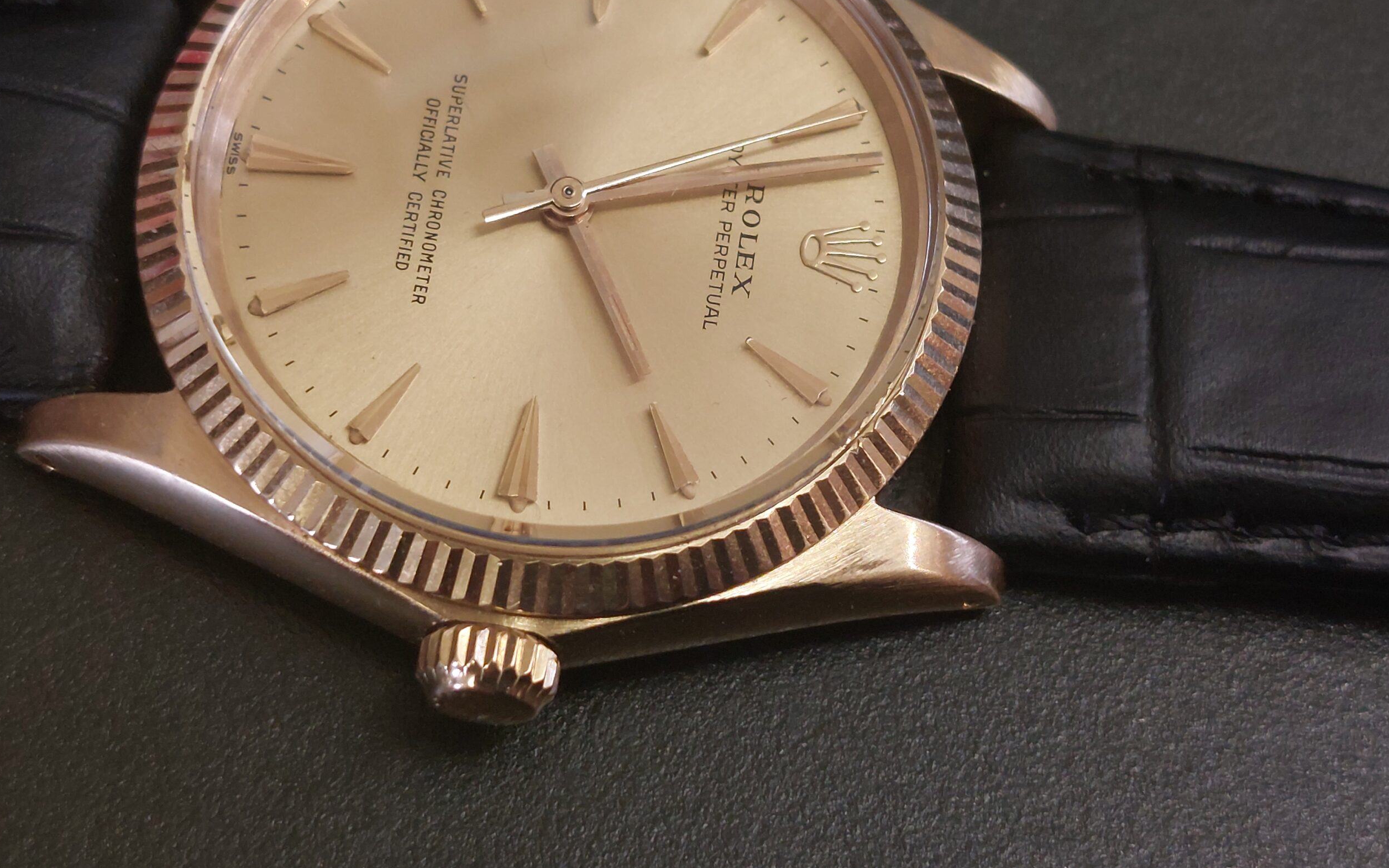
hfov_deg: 68.4
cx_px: 691
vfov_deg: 45.8
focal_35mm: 27
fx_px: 1022
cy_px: 351
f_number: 1.8
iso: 125
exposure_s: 1/50
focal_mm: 5.23
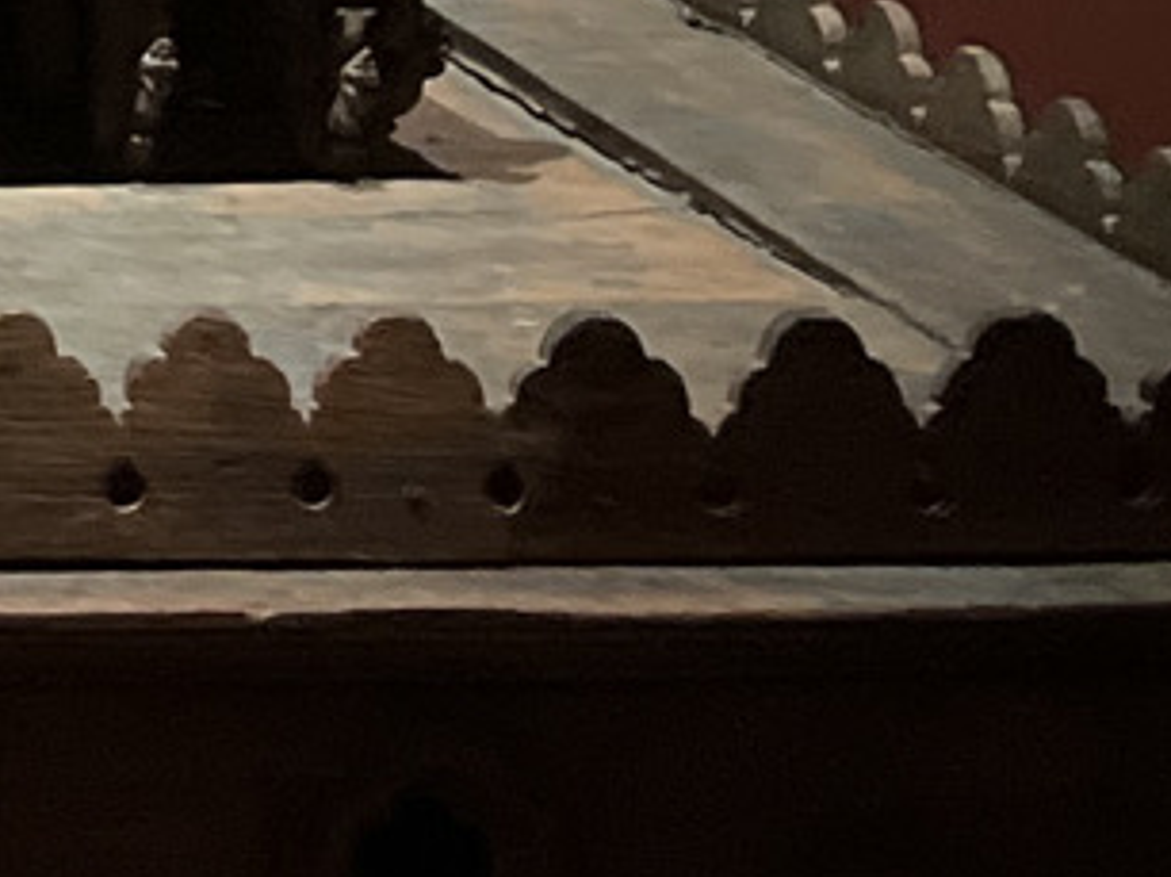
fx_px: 5746
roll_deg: +1.1
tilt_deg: -2.5
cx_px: -2239
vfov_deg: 8.0
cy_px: -1344
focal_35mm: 170
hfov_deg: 9.4
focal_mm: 5.1
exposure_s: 1/27
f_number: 1.6
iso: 800
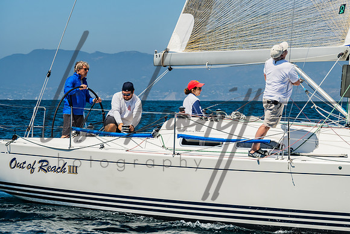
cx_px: 240
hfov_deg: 11.9
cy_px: 103
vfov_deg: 8.0
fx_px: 1673
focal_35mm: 172
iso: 160
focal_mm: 115
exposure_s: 1/500
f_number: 6.3
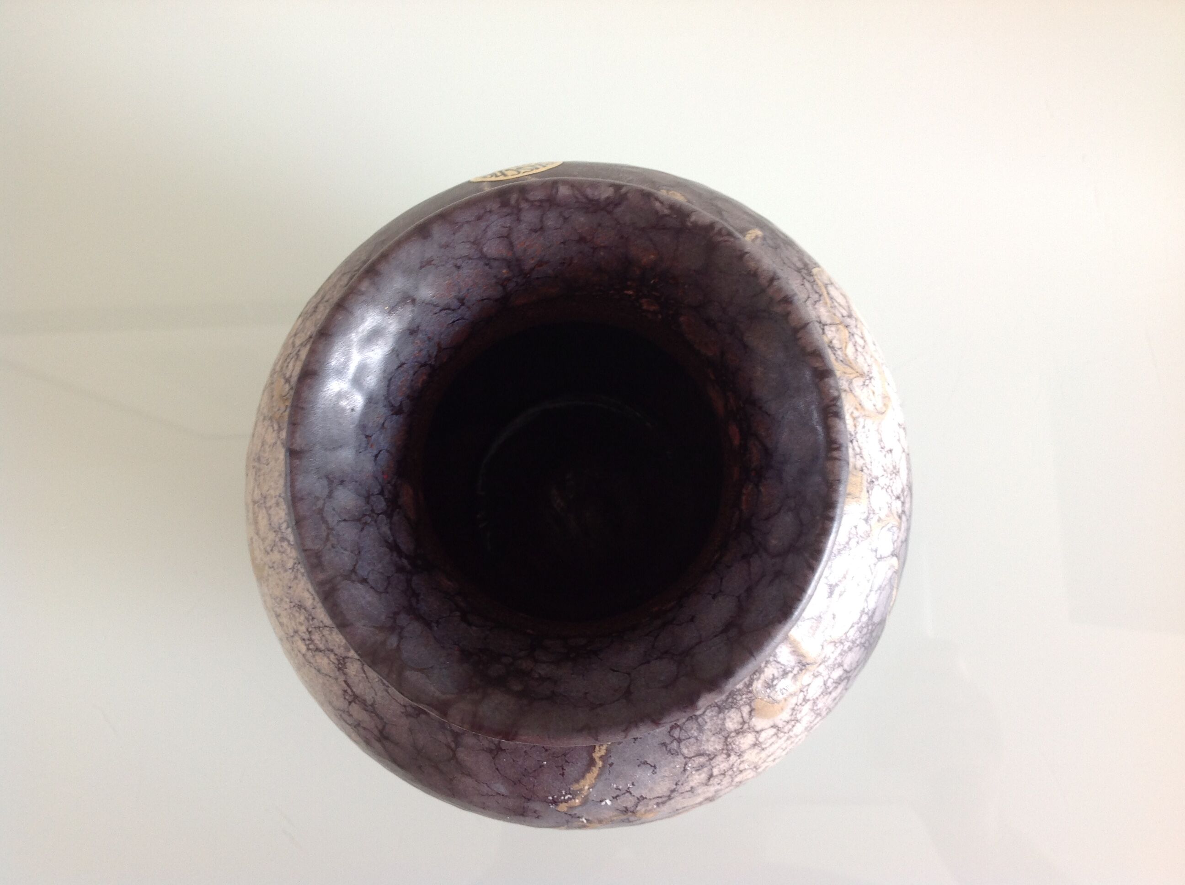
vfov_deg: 40.6
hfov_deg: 52.7
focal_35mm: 35
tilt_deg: -84.8
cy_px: 442
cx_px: 592
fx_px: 1196
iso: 50
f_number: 2.4
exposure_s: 1/15
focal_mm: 4.28
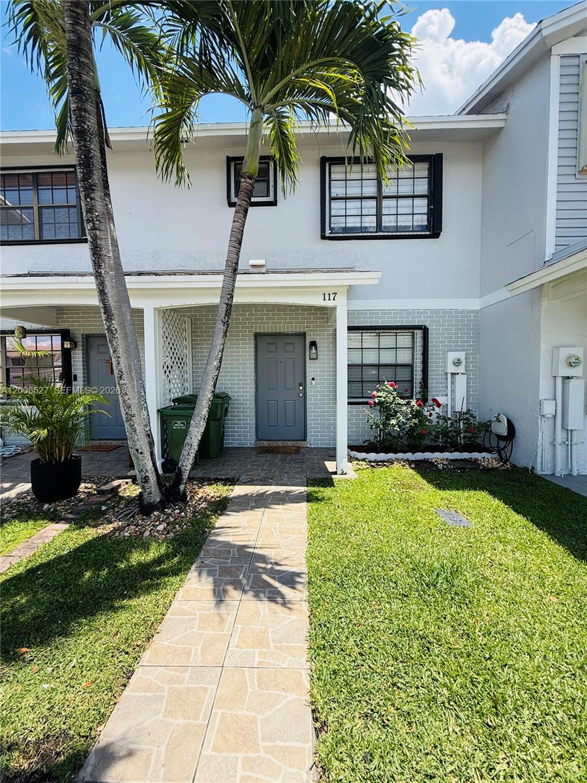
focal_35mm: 14
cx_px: 294
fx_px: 317
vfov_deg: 102.1
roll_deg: -0.1
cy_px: 392
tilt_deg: -1.7
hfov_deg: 85.7
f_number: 2.2
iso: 50
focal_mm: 2.22
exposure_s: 1/985
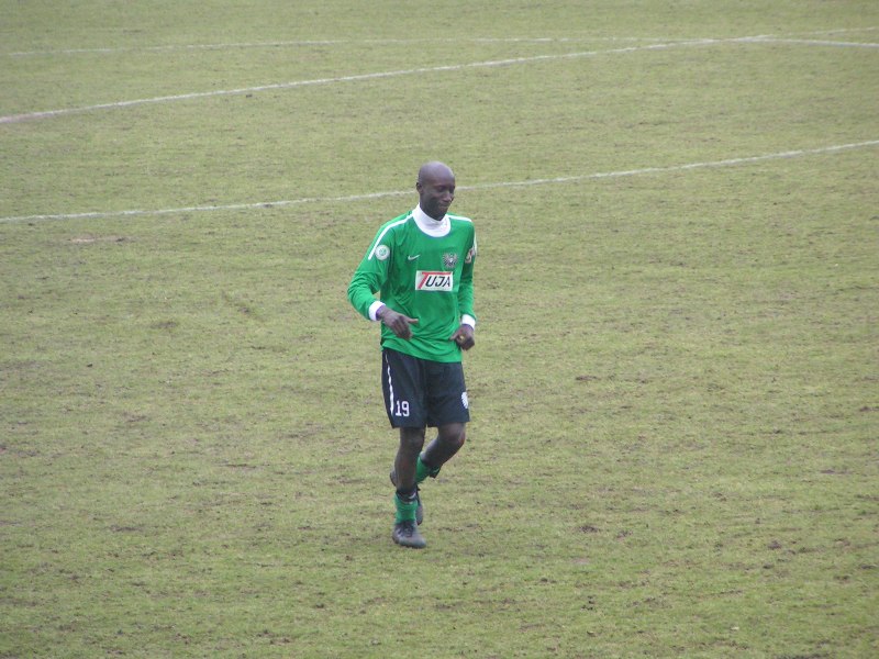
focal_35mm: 340
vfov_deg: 4.4
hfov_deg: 5.8
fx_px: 8634
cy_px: 330
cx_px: 440
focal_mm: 52
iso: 200
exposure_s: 1/250
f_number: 3.5
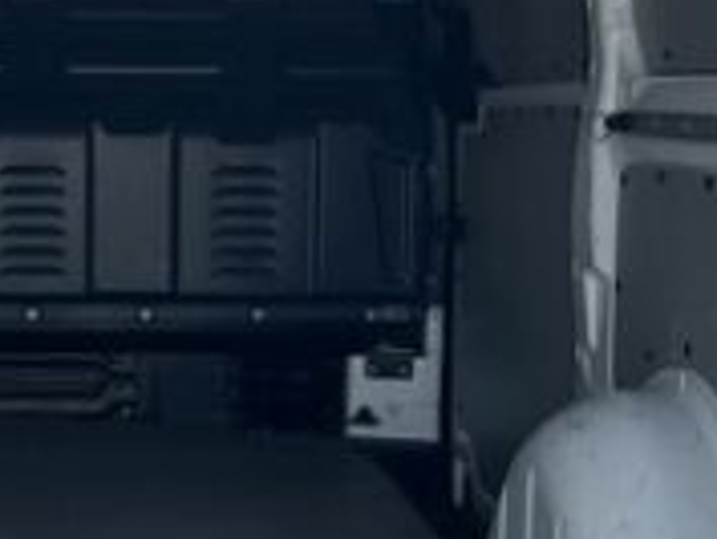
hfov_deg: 17.2
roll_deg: +1.1
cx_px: 113
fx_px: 2342
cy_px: 365
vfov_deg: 13.1
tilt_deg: -9.2
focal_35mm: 113
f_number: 1.5
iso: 50
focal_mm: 5.7
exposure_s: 1/3356
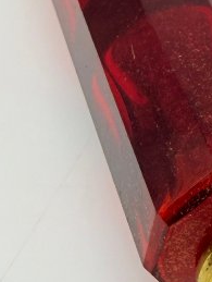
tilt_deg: -50.0
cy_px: 320
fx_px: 904
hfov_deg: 12.9
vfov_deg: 17.1
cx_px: 277
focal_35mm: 111
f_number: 2.2
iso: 40
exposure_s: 1/507
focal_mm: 2.22
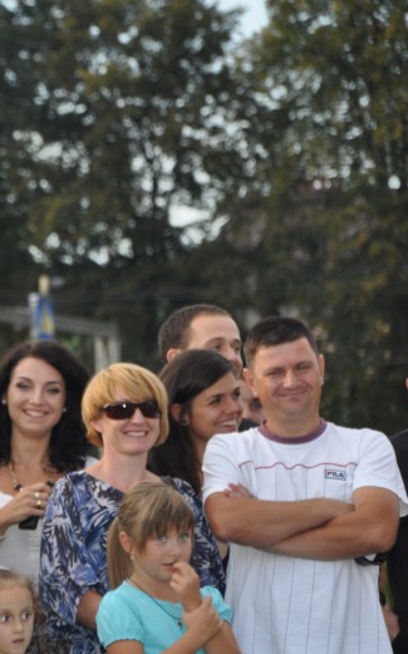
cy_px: 394
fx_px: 5487
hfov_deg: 4.2
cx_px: -193
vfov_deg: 6.8
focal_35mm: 308
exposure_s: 1/125
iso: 200
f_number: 5.6
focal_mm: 105
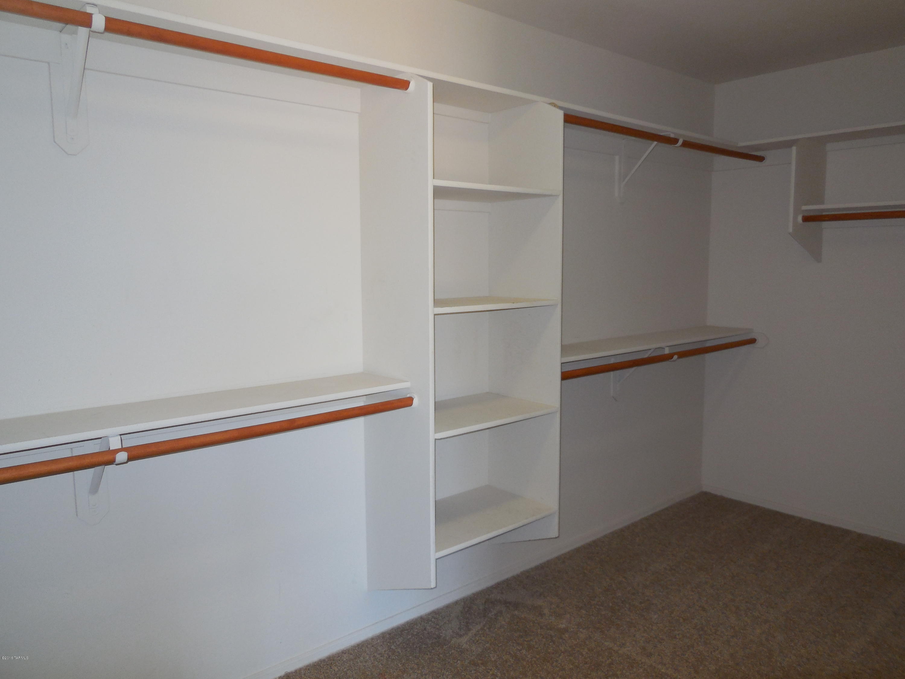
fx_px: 654
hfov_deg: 69.4
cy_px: 340
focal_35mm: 25
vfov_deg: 54.9
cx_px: 452
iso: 200
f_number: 3.1
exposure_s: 1/25
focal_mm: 4.5
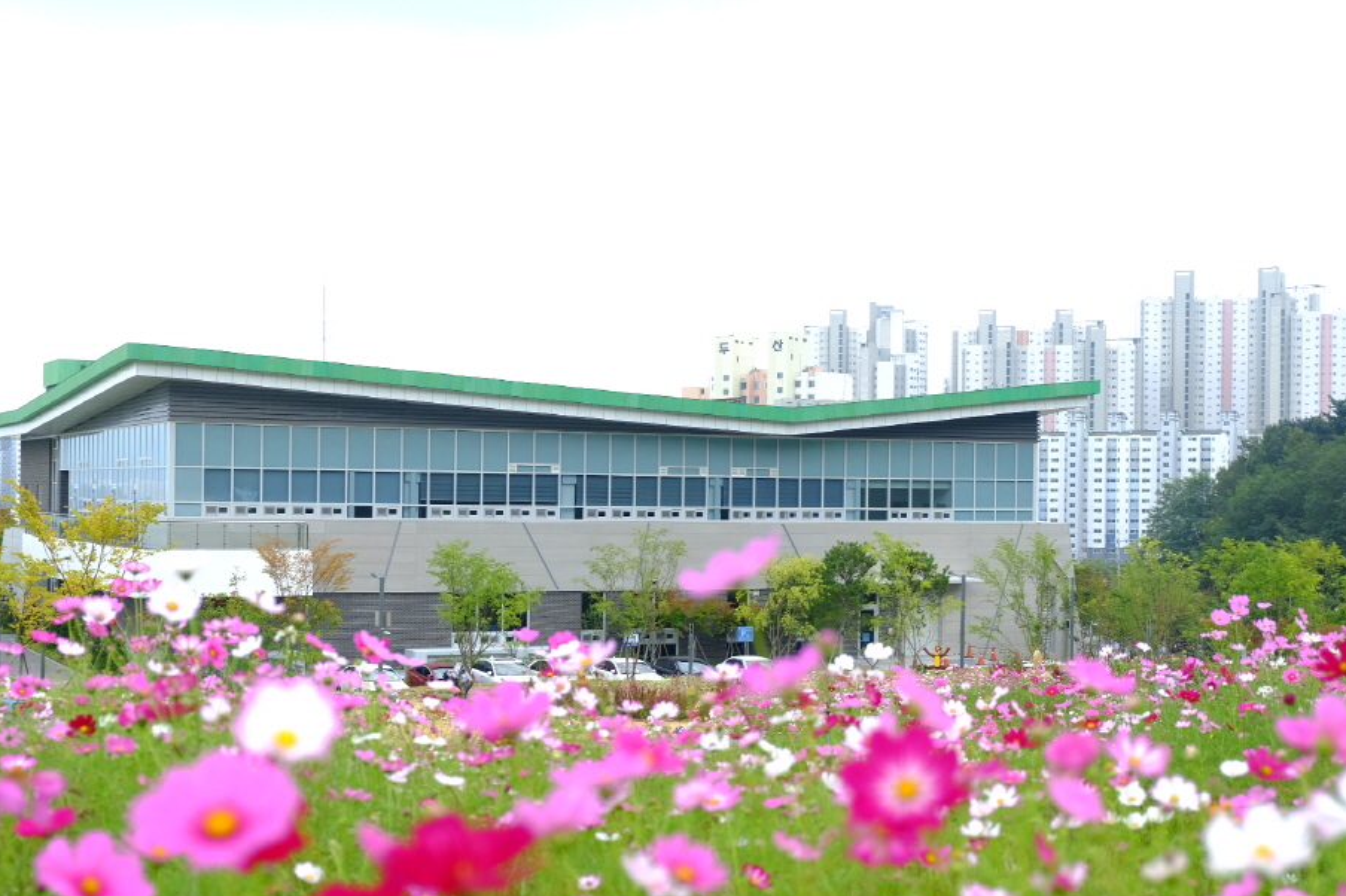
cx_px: 593
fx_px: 1906
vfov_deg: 26.5
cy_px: 470
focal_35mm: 51
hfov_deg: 38.8
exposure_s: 1/320
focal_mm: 30.2
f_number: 3.6
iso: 100
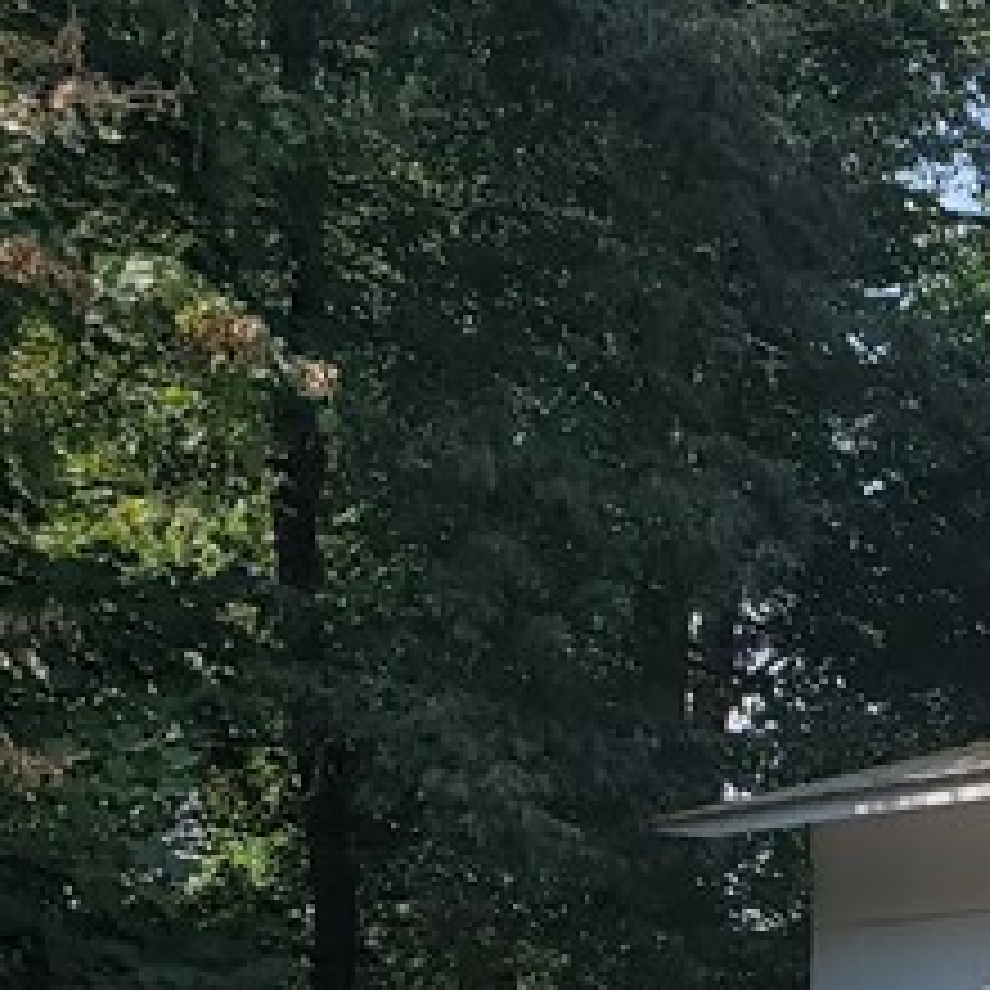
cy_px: 1008
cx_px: 2012
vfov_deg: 15.9
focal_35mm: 107
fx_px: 3462
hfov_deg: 13.7
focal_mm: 4.3
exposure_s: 1/1013
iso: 50
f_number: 2.4
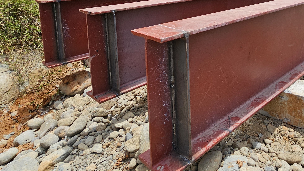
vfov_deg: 35.8
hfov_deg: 62.5
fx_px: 234
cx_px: 226
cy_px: -4
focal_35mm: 29
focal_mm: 2.2
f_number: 2.2
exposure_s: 1/1628
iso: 50
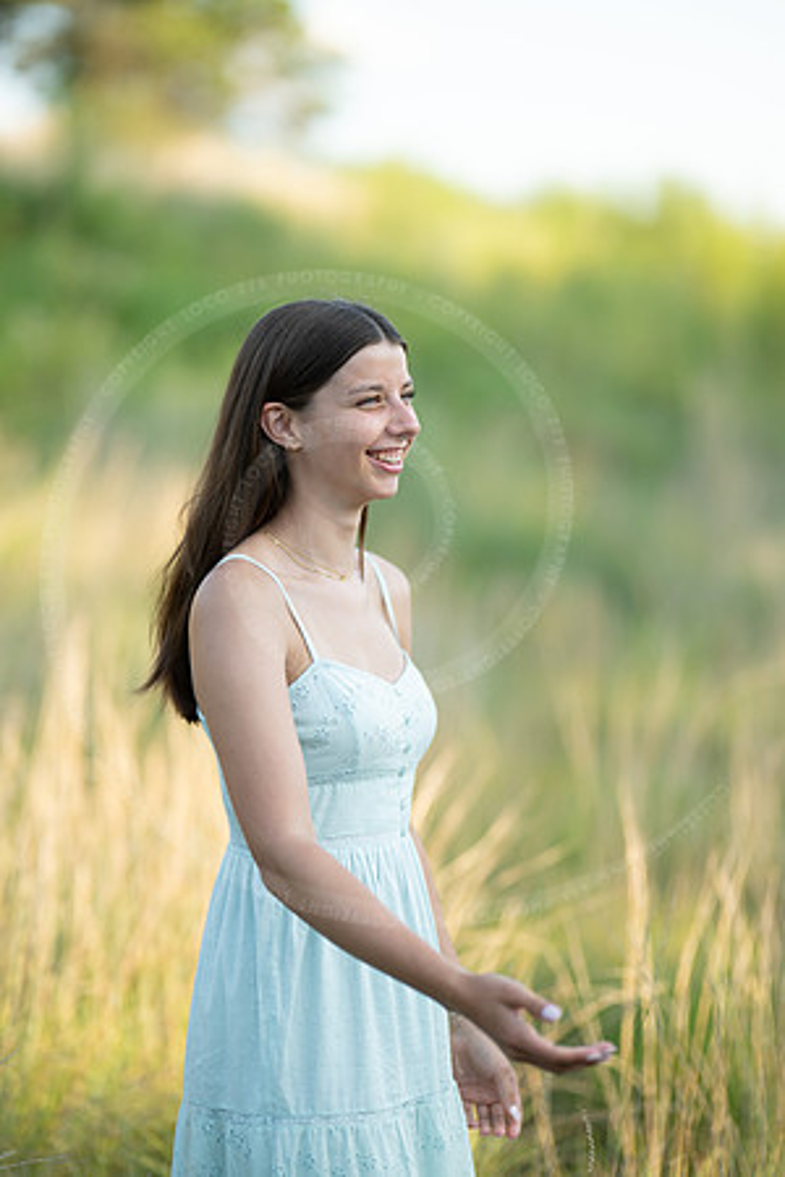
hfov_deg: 16.1
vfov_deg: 23.9
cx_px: 392
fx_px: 2780
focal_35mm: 85
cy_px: 588
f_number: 1.2
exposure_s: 1/1600
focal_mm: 85
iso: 160
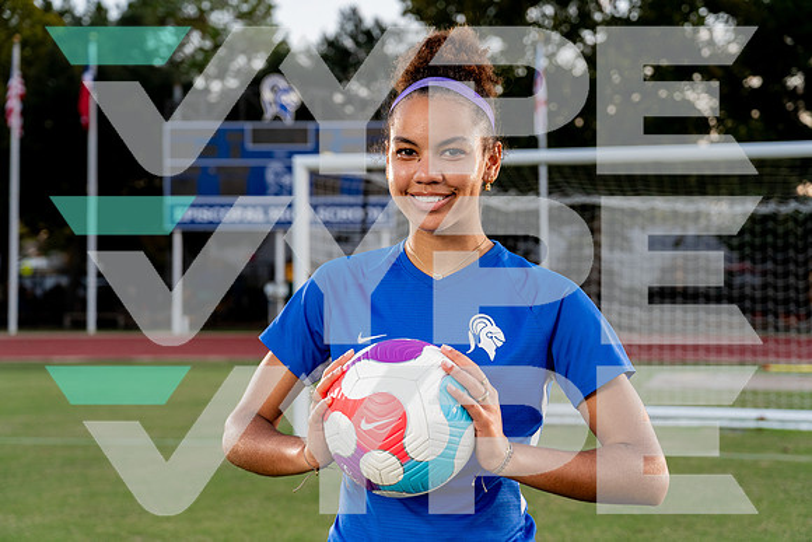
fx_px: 1241
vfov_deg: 24.6
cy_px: 271
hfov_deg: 36.2
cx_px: 406
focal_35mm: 55
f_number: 4
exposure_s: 1/250
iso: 800
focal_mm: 55
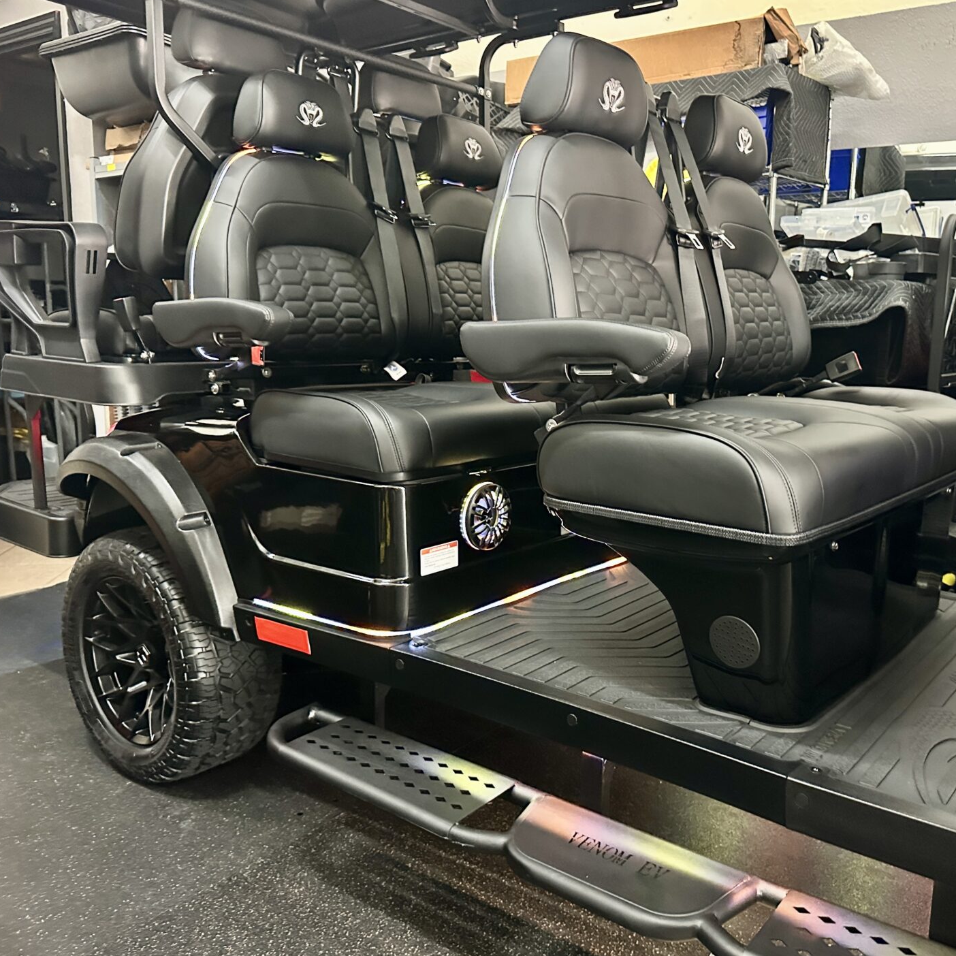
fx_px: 906
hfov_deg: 55.2
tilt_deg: -8.4
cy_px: 479
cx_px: 580
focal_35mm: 29
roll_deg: -1.7
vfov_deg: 55.6
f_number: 1.78
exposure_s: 1/30
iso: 1000
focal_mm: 6.86
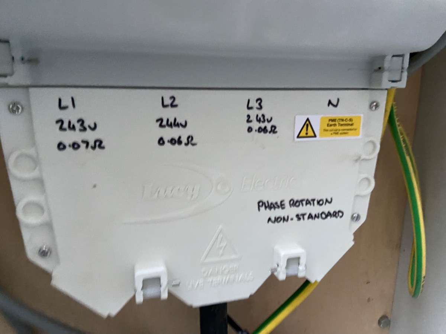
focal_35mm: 26
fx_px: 335
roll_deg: -3.9
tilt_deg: -14.0
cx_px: 223
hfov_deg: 67.3
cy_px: 167
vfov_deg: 53.1
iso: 500
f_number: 1.8
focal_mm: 4.25
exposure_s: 1/33
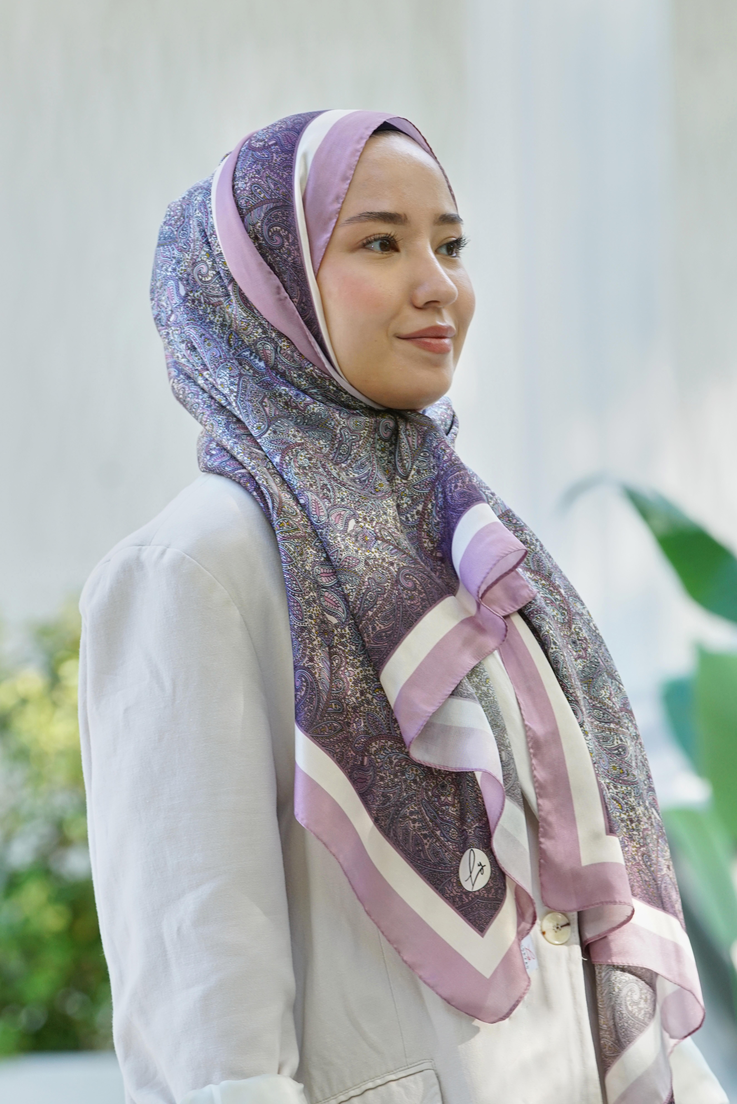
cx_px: 368
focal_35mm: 160
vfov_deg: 12.8
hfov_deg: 8.6
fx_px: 4911
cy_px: 552
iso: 500
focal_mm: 160
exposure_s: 1/125
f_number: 5.6
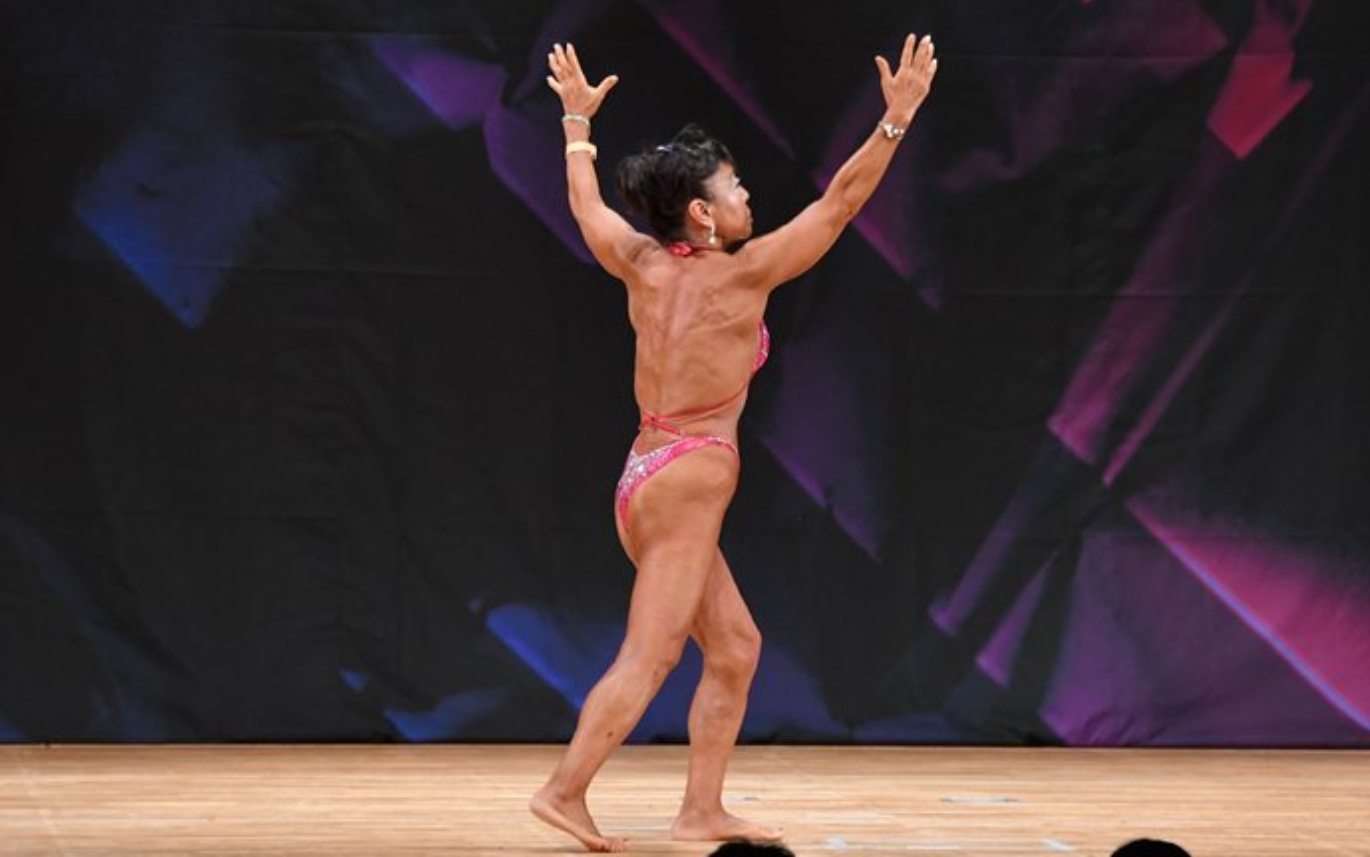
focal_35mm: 292
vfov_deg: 4.5
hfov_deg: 7.2
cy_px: 416
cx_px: 723
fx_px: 10905
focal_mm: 170
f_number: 5.6
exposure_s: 1/400
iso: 2800
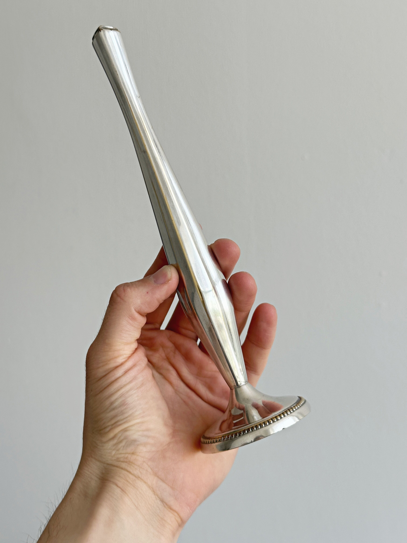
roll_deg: +1.8
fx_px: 753
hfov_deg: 30.2
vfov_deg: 39.7
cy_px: 272
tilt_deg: -11.6
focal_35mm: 48
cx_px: 204
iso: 64
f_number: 1.78
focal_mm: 6.86
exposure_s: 1/487
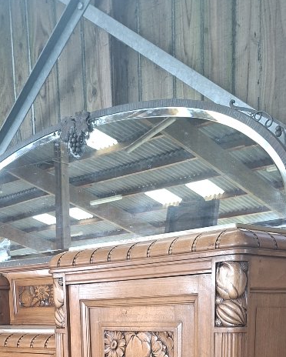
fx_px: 613
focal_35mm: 58
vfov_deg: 27.9
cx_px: 124
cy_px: 440
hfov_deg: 26.2
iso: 200
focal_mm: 5.54
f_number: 1.8
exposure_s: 1/50
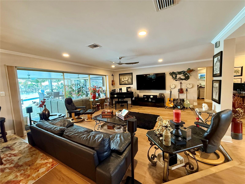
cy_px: 92
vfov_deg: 85.7
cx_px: 122
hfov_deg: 102.1
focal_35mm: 14
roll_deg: +2.4
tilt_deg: -5.6
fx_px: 99
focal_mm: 2.22
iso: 400
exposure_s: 1/60
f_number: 2.2
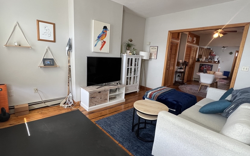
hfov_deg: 94.3
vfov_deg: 68.0
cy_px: 79
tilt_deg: -11.0
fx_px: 116
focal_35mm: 17
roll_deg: -3.2
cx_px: 120
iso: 200
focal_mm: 1.57
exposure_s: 1/60
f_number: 1.8
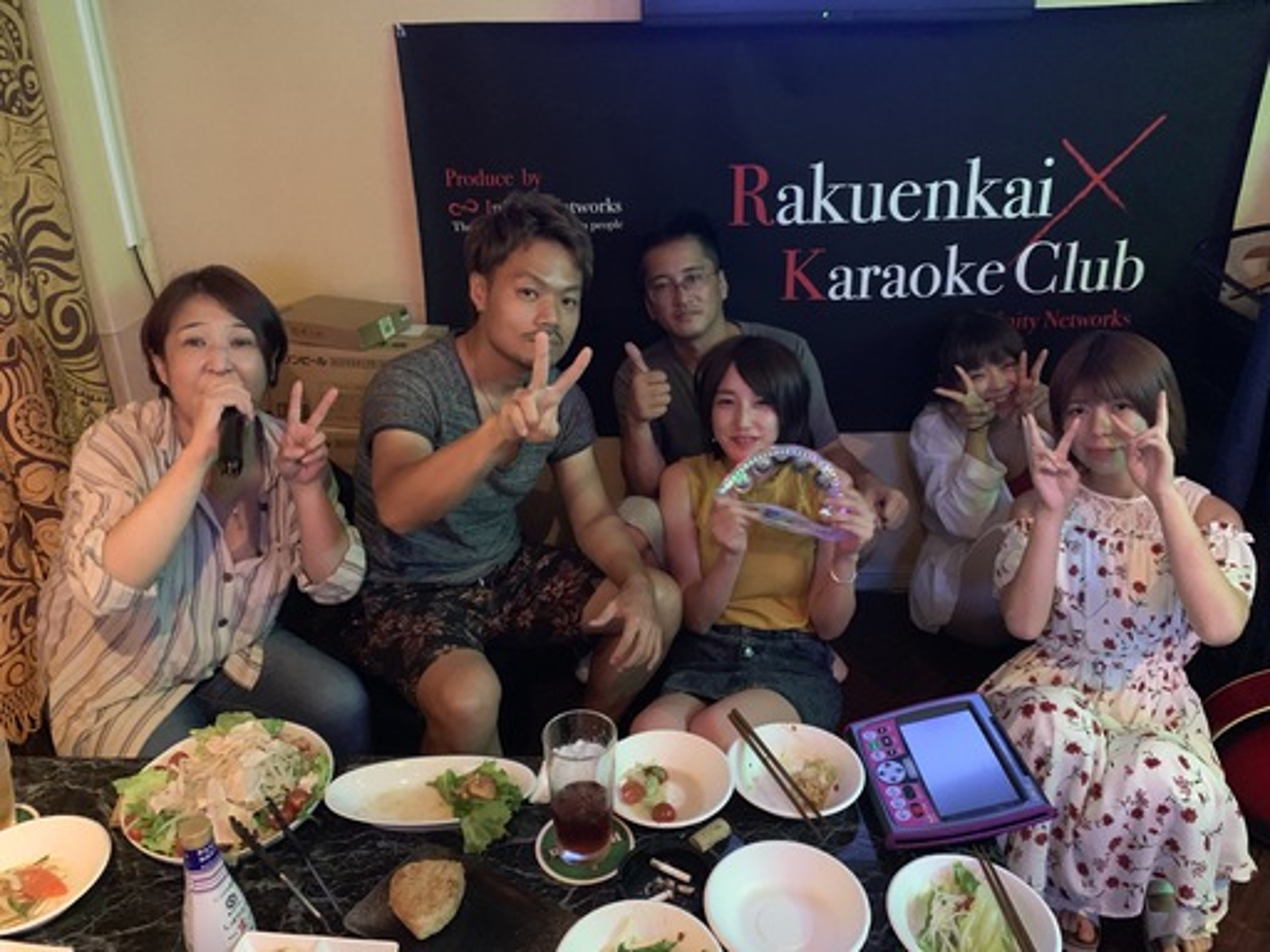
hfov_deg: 67.3
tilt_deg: -23.5
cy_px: 476
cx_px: 635
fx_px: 954
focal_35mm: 26
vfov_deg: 53.1
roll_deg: +0.9
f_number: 1.8
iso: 1000
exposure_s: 1/17
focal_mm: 4.25
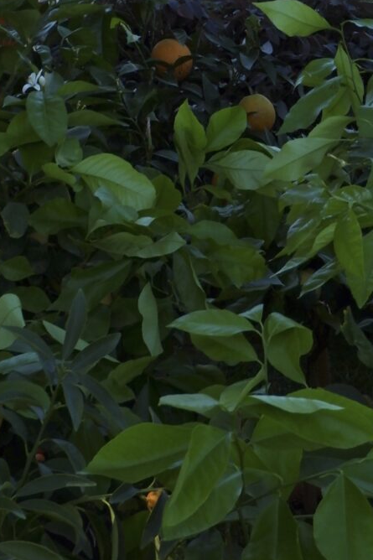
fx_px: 1788
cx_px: 103
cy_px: -358
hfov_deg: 11.9
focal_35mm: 115
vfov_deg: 15.9
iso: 200
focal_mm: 20.9
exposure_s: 1/320
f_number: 6.4
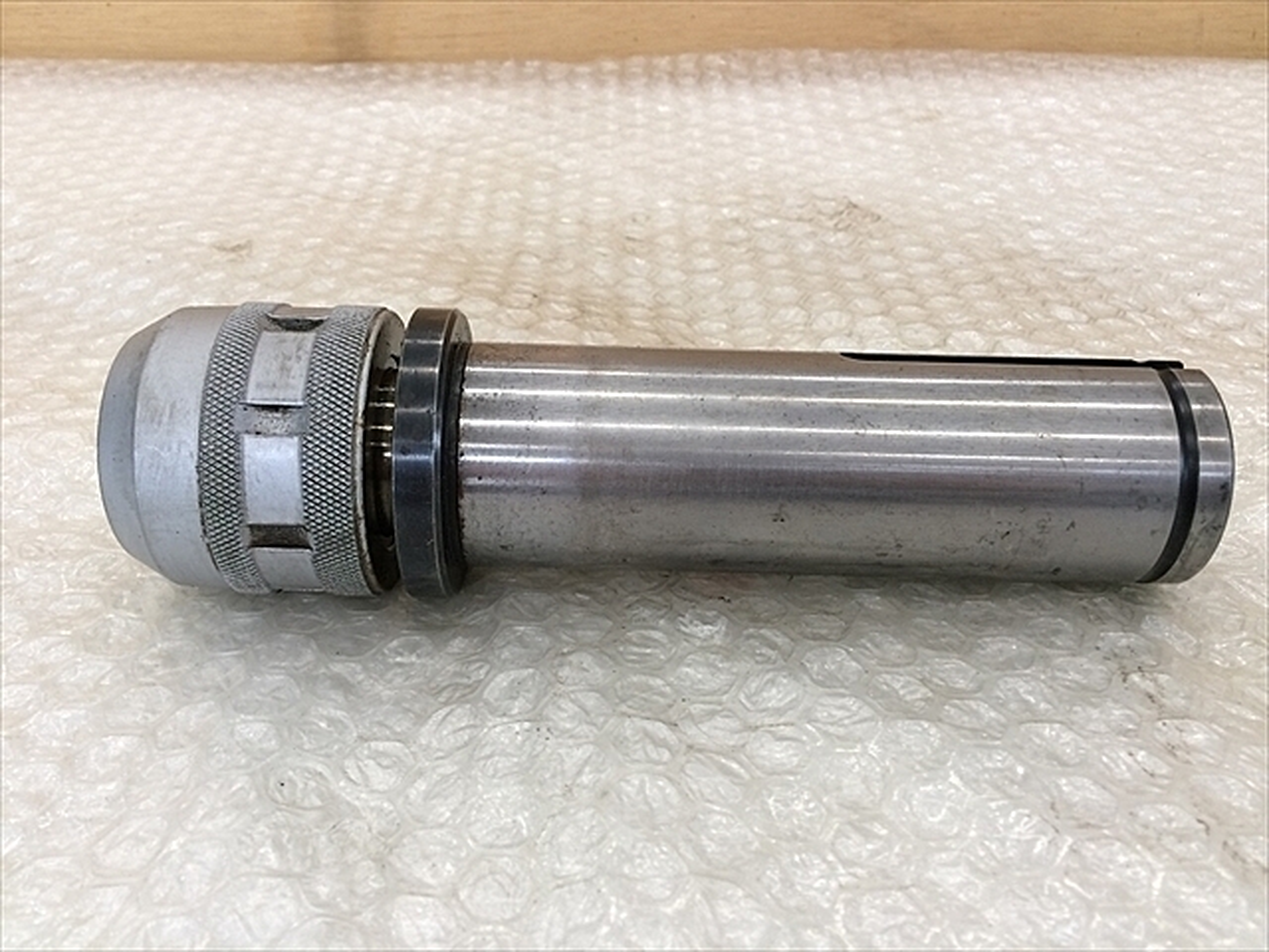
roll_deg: -0.8
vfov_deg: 48.2
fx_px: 1063
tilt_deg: -36.1
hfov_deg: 61.7
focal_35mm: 29
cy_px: 476
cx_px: 634
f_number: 2.2
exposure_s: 1/30
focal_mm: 4.15
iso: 32
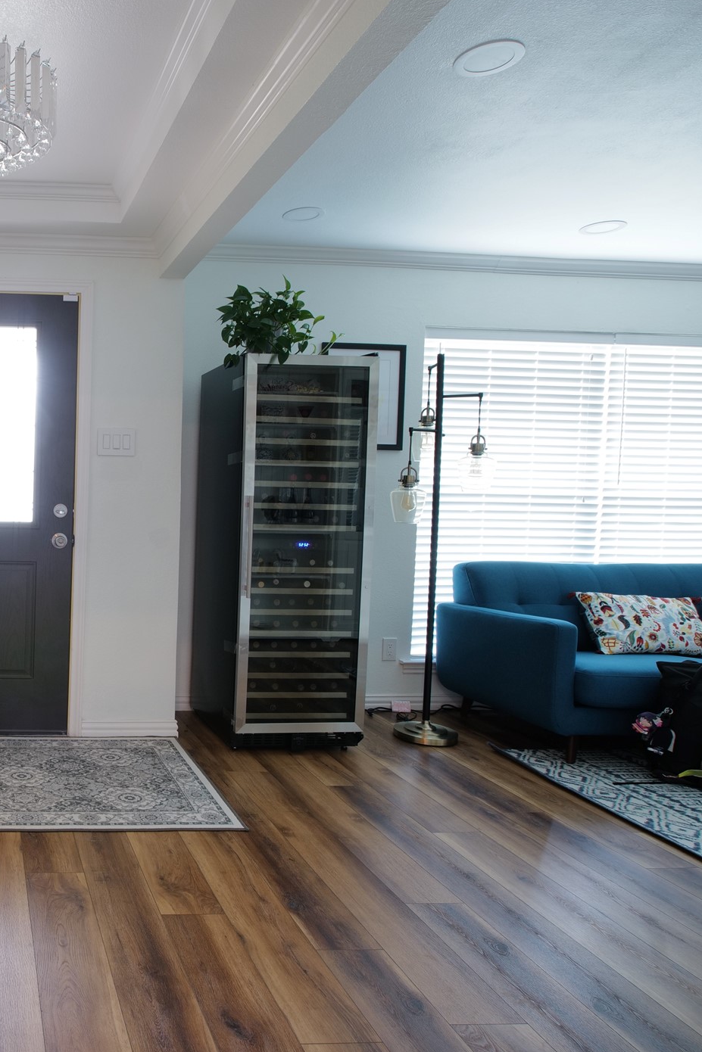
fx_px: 731
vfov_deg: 71.5
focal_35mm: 25
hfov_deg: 44.0
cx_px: 5
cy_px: 543
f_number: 13
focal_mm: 16
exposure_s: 1/1.25
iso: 400
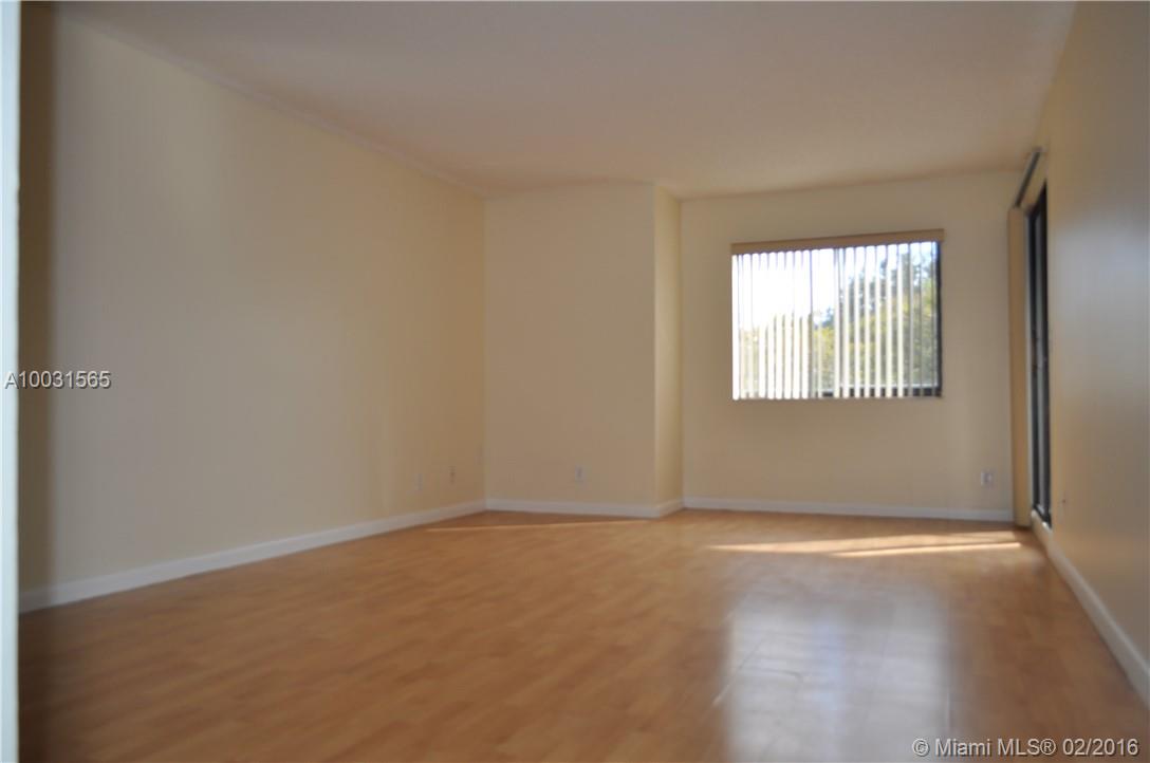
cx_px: 575
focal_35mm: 27
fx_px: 861
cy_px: 382
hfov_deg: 67.5
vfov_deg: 47.8
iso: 200
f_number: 3.5
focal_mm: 18
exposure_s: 1/200
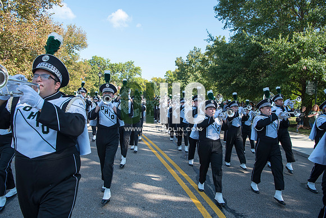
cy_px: 109
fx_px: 217
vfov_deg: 53.2
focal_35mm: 24
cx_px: 163
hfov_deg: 73.7
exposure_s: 1/500
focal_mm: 24
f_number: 5.6
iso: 200
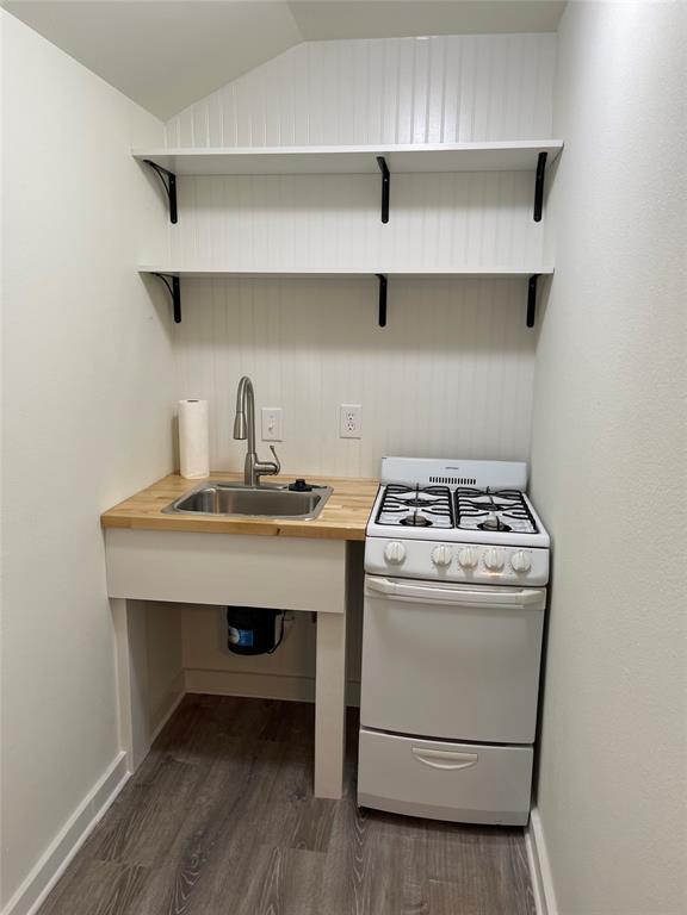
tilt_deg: -11.3
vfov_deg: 67.3
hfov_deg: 53.1
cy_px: 458
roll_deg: -0.4
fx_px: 688
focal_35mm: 26
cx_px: 344
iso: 64
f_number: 1.6
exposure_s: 1/60
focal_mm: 5.1
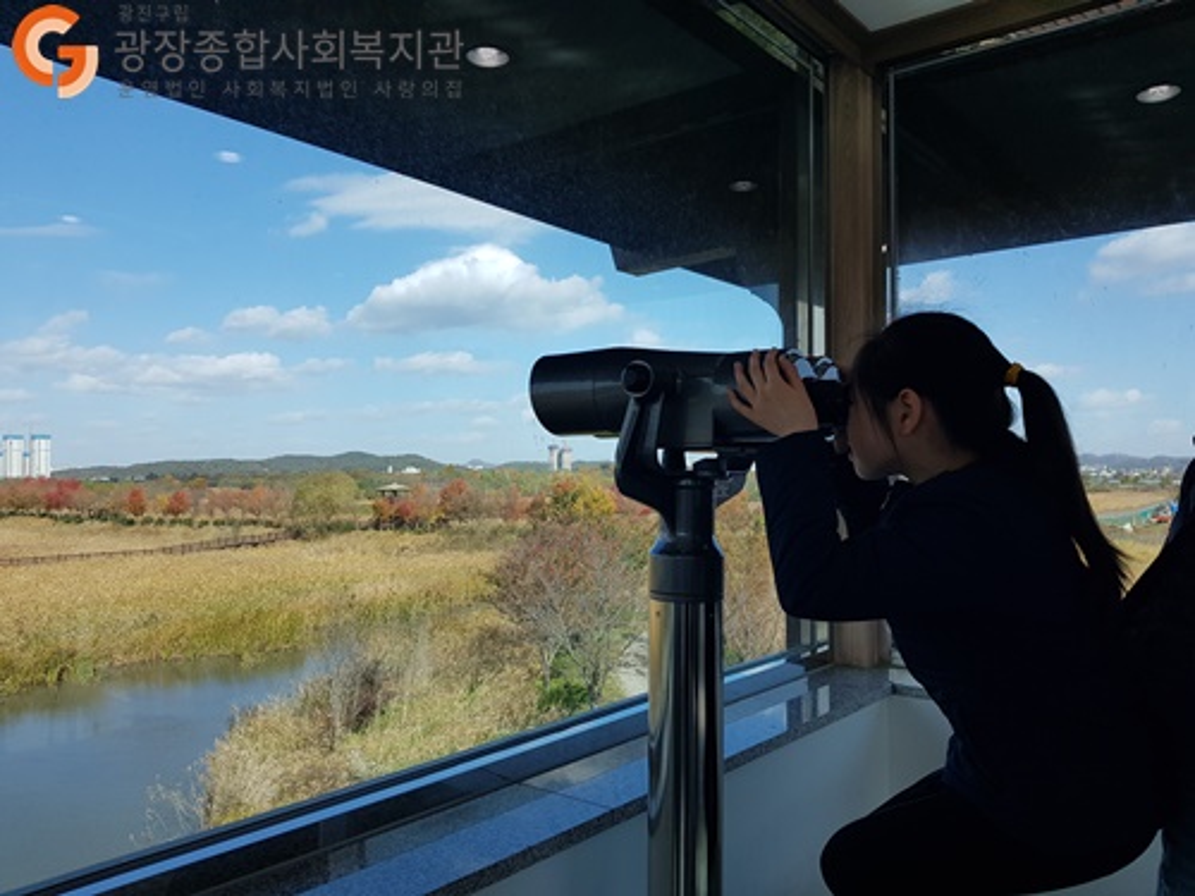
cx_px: 598
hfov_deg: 67.3
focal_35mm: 26
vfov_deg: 53.1
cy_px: 448
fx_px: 898
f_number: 1.7
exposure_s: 1/1096
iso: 40
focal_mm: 4.3
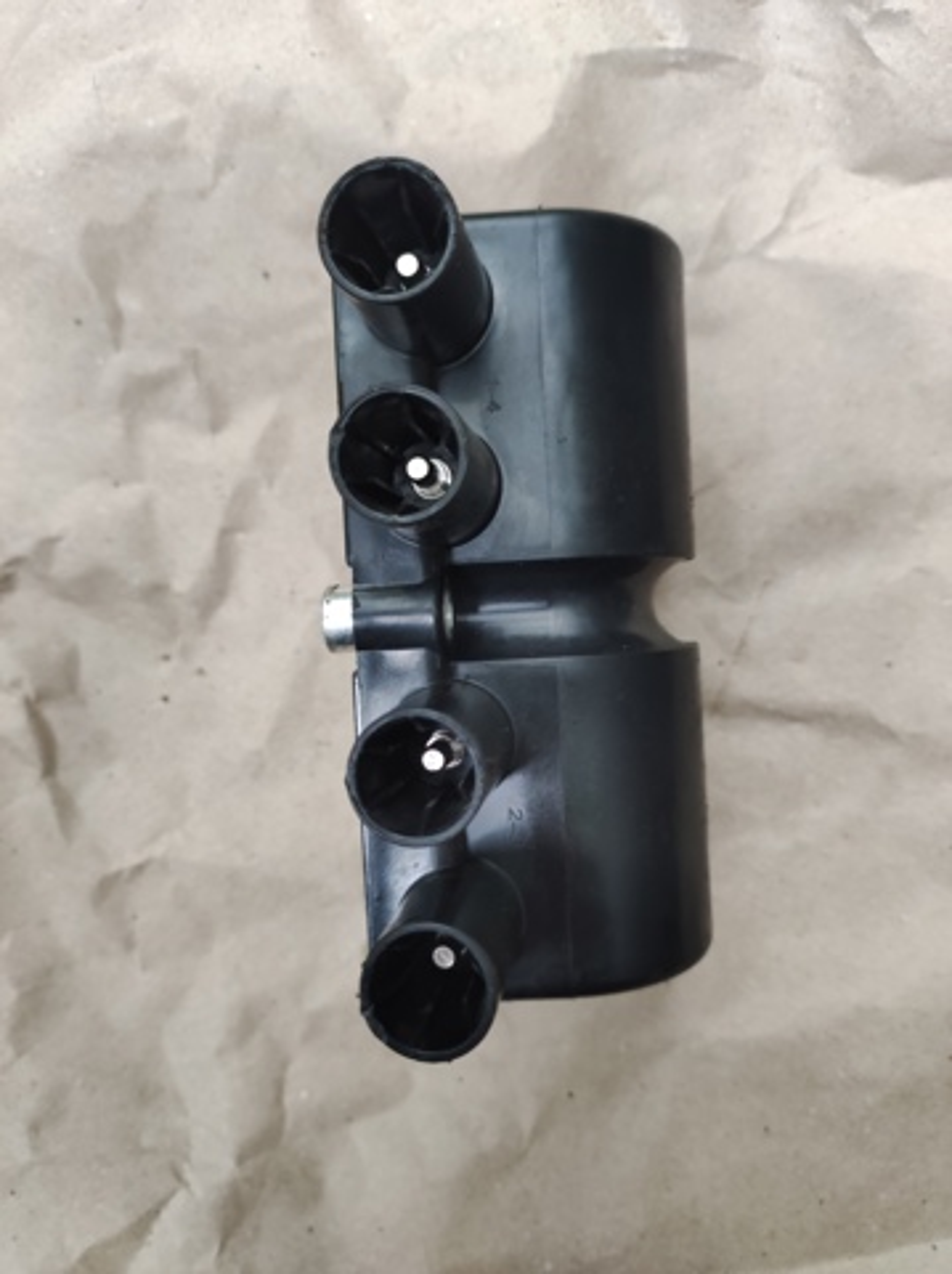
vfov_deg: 91.1
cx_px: 476
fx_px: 624
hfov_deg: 74.6
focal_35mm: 17
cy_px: 637
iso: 726
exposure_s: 1/33
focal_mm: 4.74
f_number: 1.79
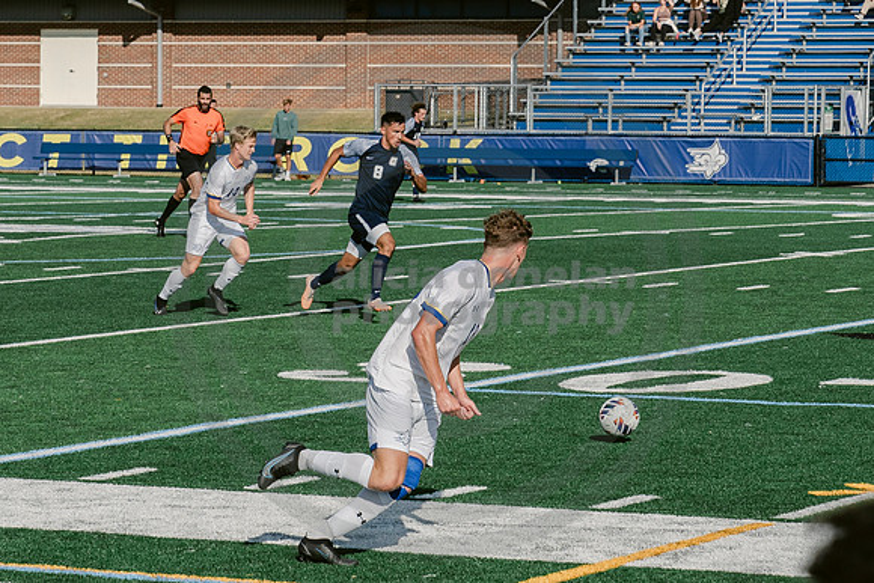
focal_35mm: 170
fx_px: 4135
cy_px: 299
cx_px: 315
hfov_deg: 12.1
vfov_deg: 8.1
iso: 640
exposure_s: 1/4000
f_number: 5.6
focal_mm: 70
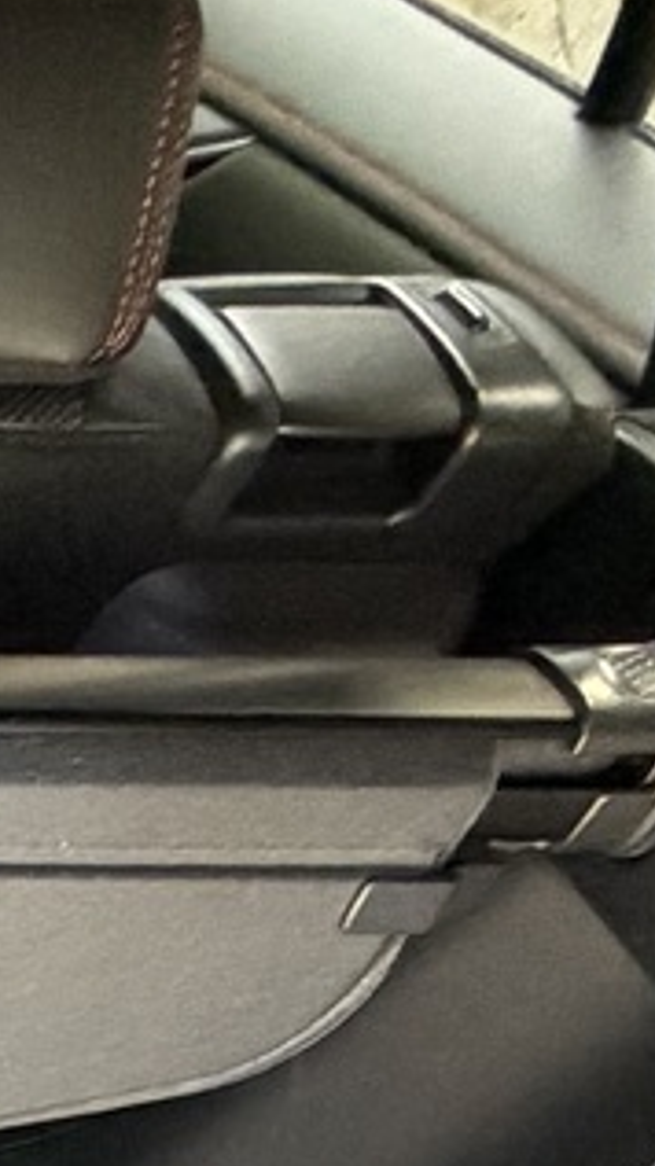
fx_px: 2381
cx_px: -1505
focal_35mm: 77
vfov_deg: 21.5
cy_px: 1891
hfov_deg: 9.9
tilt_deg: -53.1
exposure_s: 1/69
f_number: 2.2
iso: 320
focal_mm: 2.22
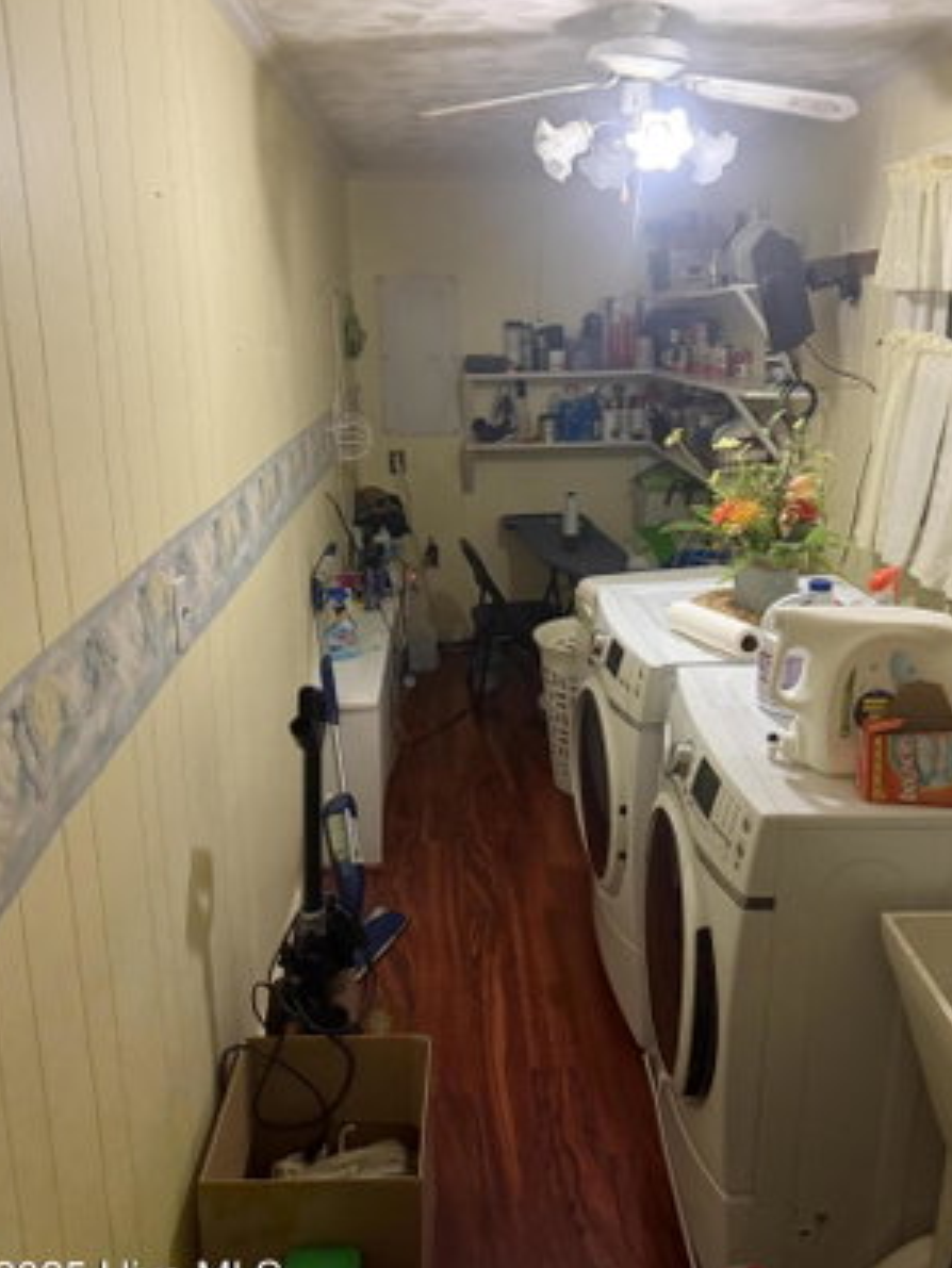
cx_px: 530
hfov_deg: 48.2
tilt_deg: -15.0
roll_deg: -0.2
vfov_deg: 61.6
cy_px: 581
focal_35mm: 29
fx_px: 1063
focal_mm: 6.76
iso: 640
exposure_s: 1/40
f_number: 1.78
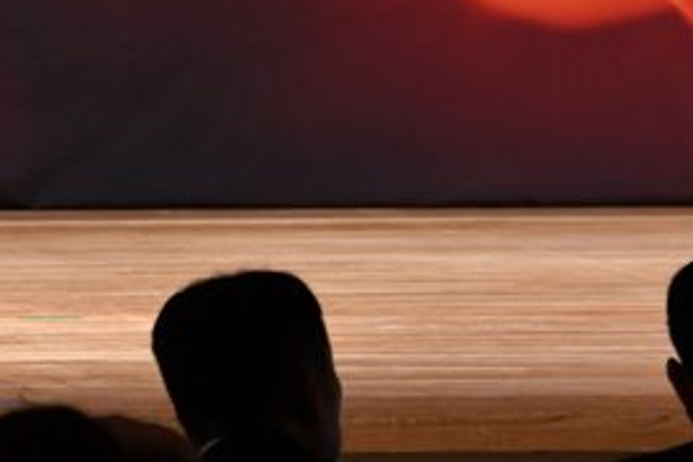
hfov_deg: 3.0
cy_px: -192
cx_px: -171
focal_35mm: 688
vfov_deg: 2.0
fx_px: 13243
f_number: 5.6
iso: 3200
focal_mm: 160
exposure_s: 1/400
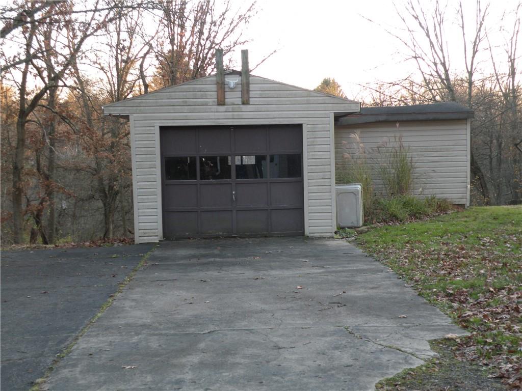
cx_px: 261
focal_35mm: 56
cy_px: 196
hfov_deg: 34.3
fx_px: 844
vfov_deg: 26.1
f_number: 3.5
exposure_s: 1/59.8
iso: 153
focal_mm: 9.8
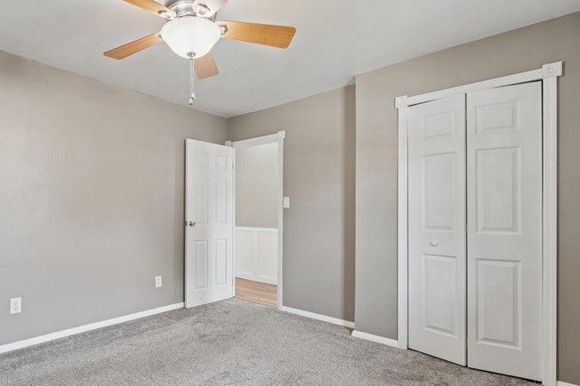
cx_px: 219
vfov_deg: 61.6
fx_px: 322
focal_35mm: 20
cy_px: 218
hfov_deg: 82.5
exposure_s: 1/2
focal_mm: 12
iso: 160
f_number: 11
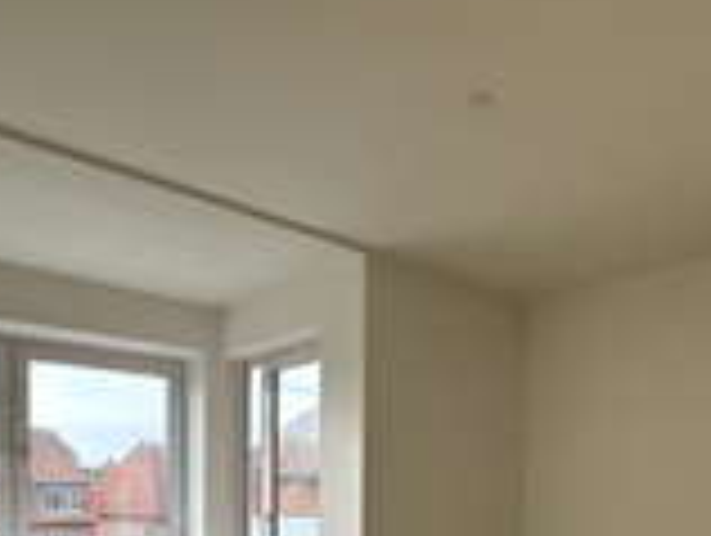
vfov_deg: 38.7
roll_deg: -0.7
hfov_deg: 55.2
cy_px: 522
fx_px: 679
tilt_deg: -2.5
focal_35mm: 33
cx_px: 335
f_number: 2.2
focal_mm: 2.22
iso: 40
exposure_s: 1/99
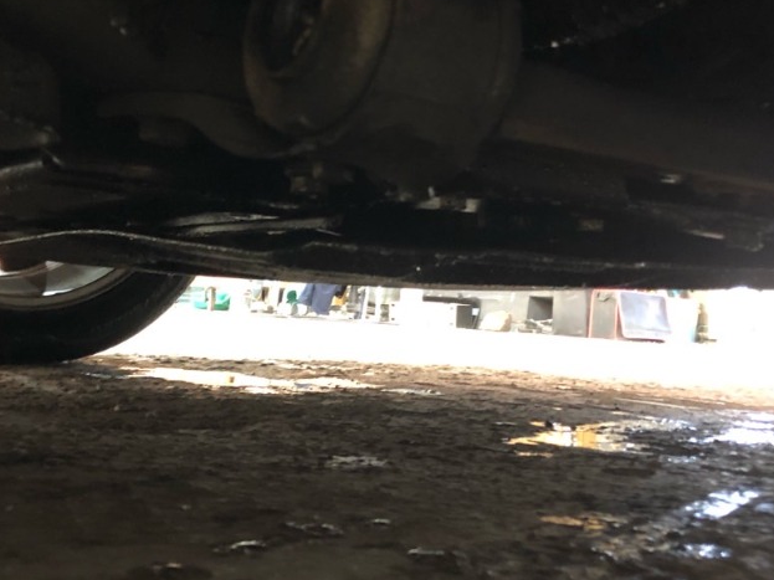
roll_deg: -2.8
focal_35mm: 46
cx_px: 375
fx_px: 1028
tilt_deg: +6.9
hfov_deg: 41.2
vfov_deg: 31.3
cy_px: 205
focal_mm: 3.99
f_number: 1.8
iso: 100
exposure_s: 1/5
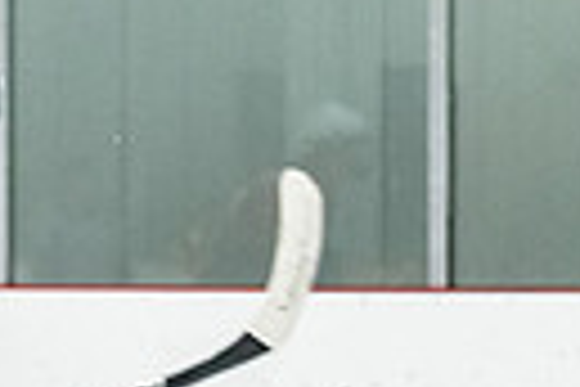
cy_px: 741
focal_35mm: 613
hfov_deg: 3.4
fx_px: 9875
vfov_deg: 2.2
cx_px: -337
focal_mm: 95
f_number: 2.8
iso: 3200
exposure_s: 1/800
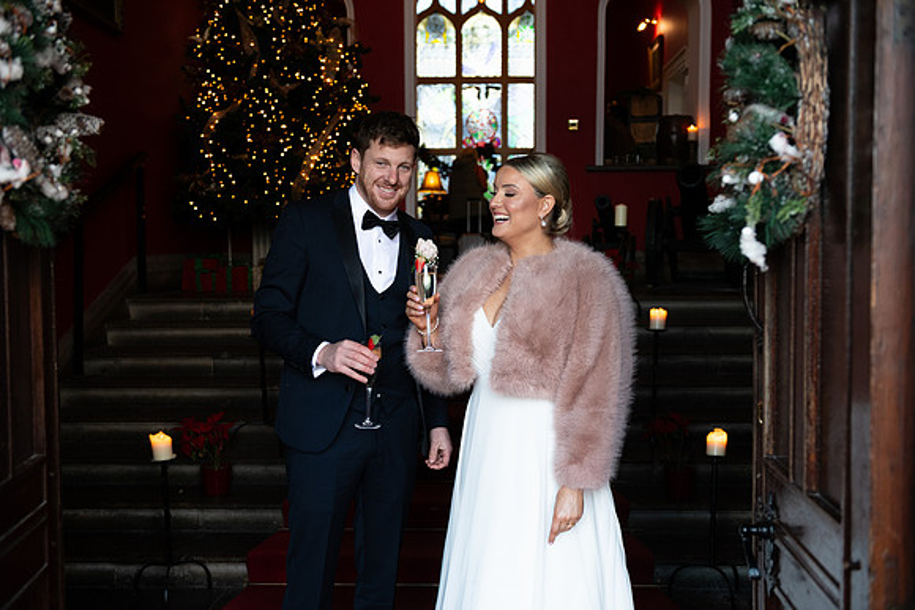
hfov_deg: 52.3
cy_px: 305
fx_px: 931
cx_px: 458
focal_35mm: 37
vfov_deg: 36.3
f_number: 3.5
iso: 500
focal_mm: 36
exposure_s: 1/160
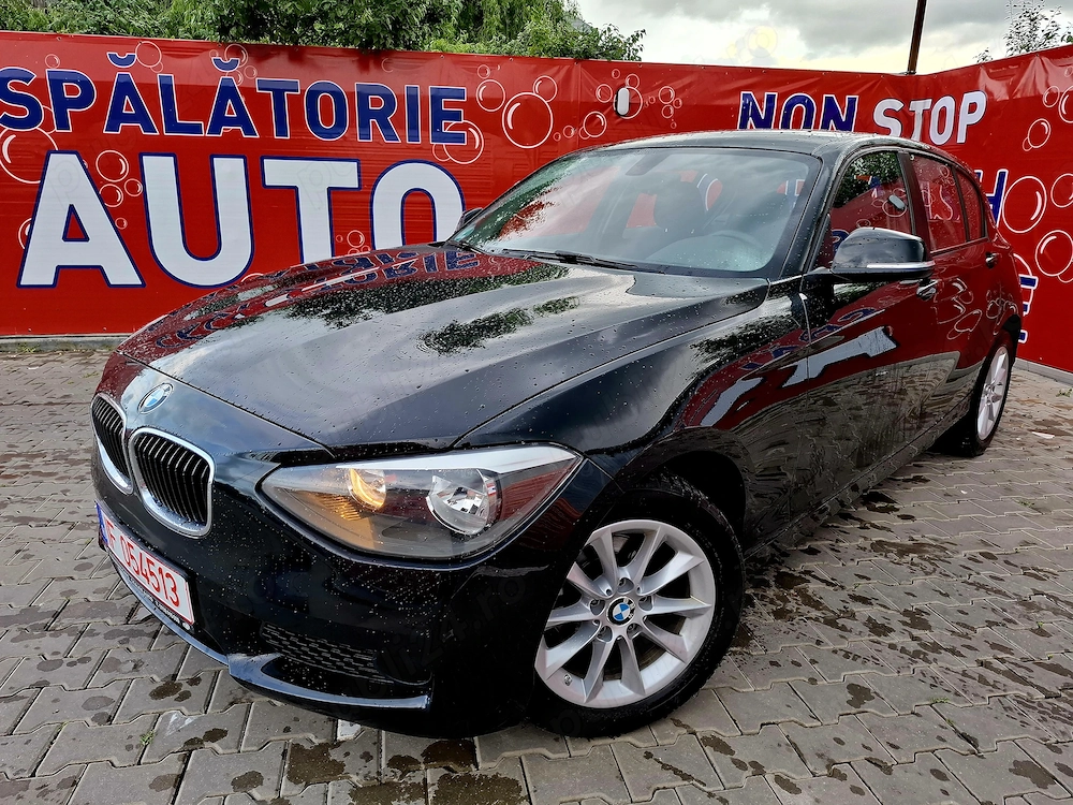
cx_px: 536
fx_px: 713
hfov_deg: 73.9
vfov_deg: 58.9
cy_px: 402
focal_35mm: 23
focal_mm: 5.54
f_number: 1.8
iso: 50
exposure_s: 1/161
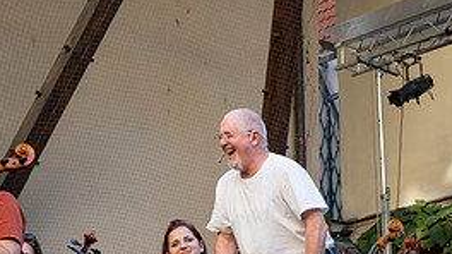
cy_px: 295
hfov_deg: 16.0
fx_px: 1605
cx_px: 250
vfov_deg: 8.9
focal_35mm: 134
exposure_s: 1/250
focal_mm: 50
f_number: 5.6
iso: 500
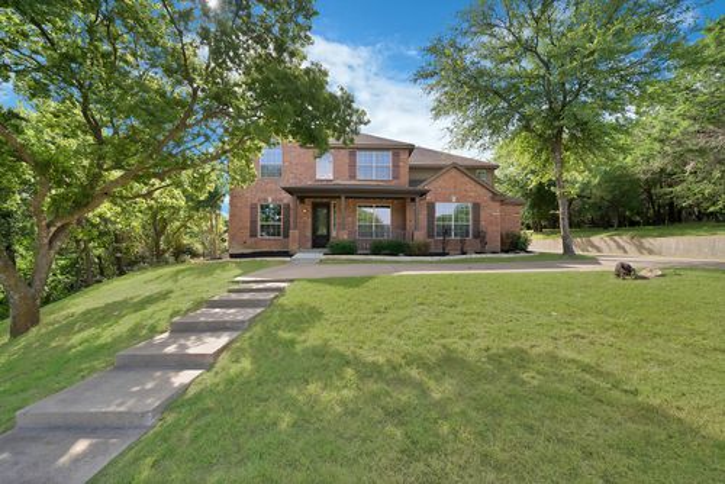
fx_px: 242
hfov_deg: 112.6
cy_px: 242
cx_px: 362
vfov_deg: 90.1
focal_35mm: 12
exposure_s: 1/200
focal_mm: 12
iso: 640
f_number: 9
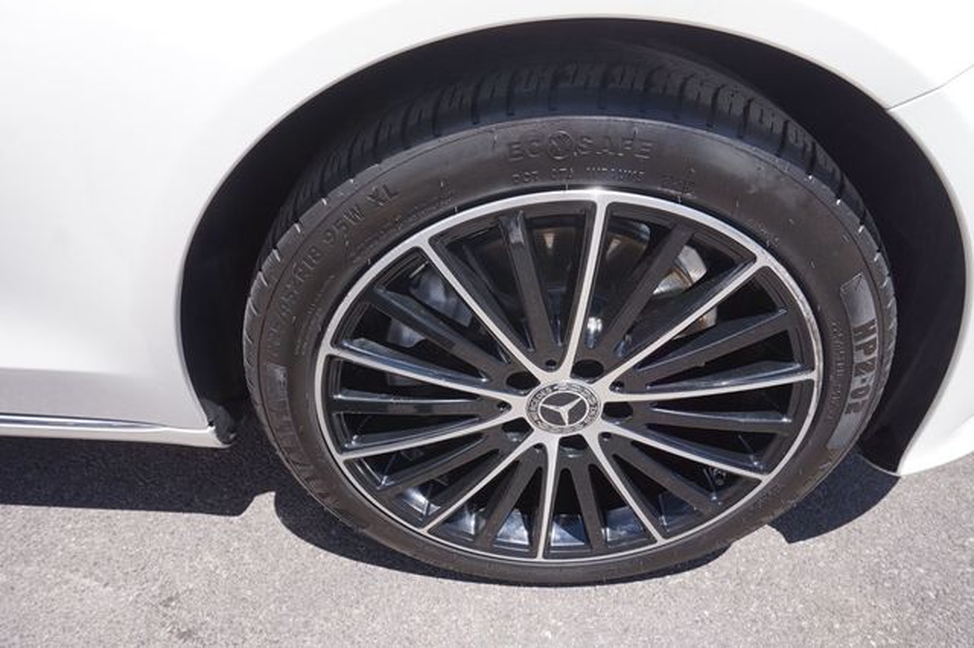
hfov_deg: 73.8
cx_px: 487
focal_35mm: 24
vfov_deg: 53.1
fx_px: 649
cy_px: 324
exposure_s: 1/100
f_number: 9
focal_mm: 16
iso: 100
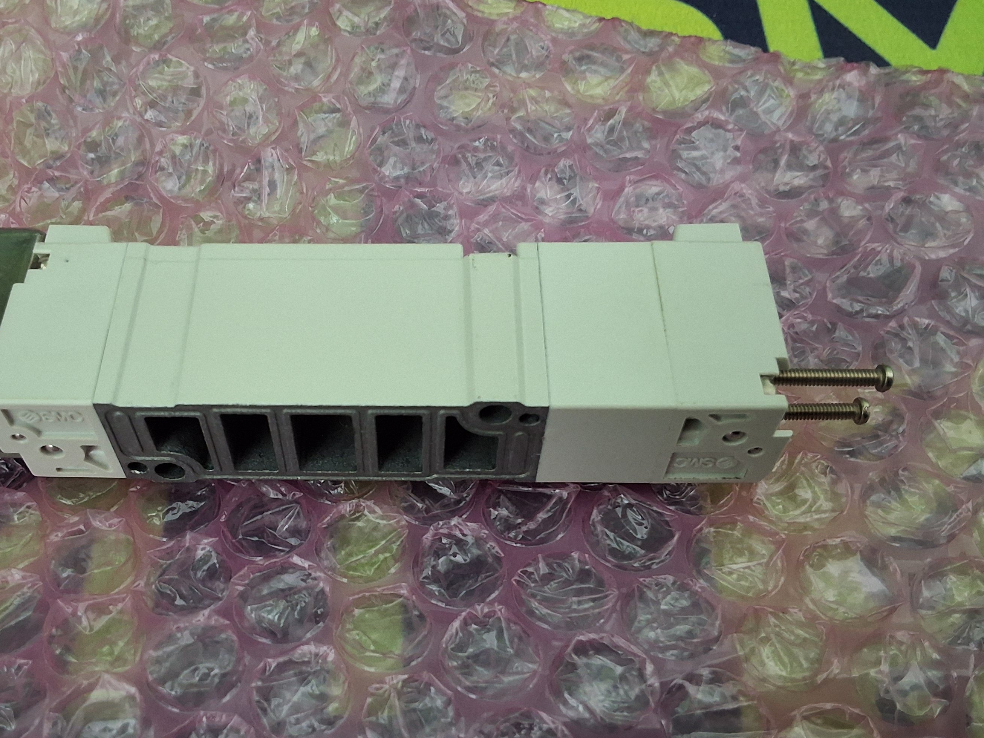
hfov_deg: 52.2
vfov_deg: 40.5
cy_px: 444
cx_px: 379
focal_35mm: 35
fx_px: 995
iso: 320
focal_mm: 2.91
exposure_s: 1/20
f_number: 1.9
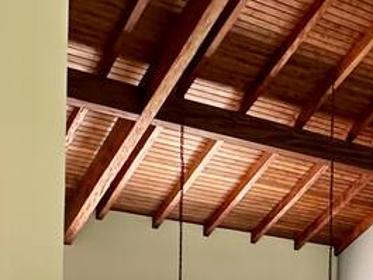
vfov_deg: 17.7
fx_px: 819
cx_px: 685
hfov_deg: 19.0
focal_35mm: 76
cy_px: 398
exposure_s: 1/60
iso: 160
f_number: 2.2
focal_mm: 2.22
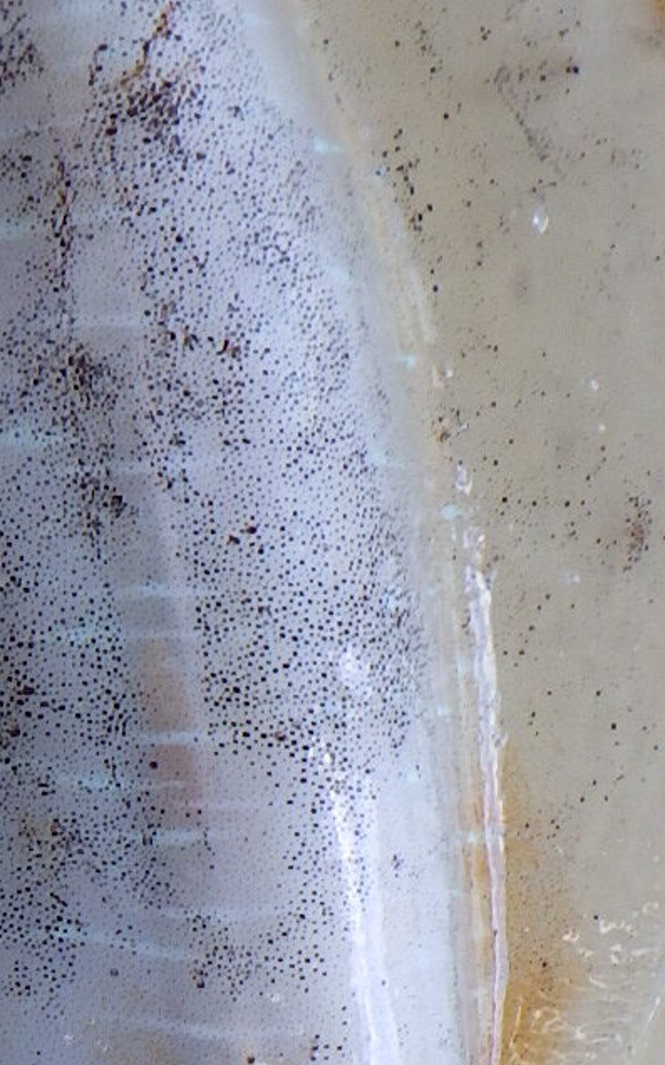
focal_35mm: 121
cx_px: 67
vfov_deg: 17.0
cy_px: 953
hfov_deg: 10.8
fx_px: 3512
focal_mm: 5
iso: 125
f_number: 3.5
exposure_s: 1/80
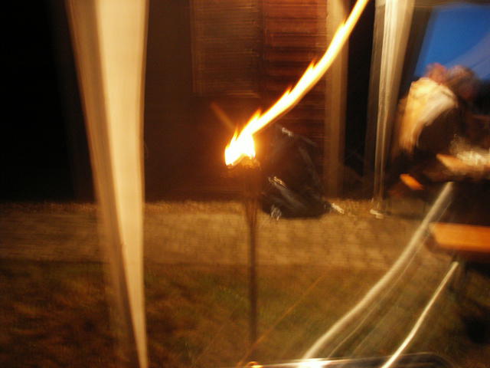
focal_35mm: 35
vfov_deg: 40.7
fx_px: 495
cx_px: 245
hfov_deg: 52.6
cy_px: 184
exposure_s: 2
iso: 100
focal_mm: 5.86
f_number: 2.8
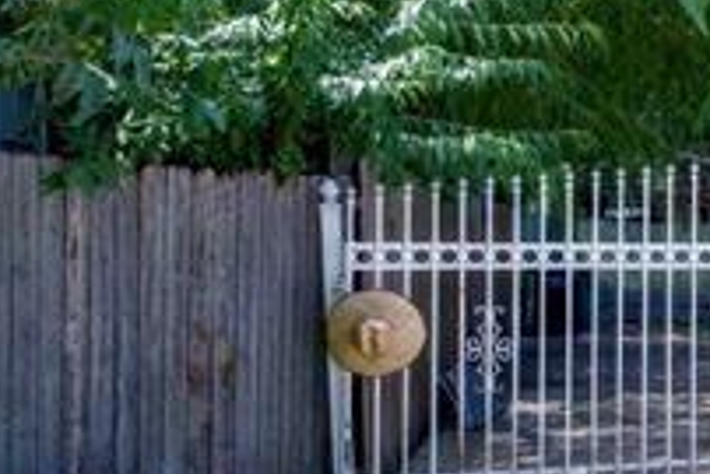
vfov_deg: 16.9
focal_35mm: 81
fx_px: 1599
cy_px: 249
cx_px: 1655
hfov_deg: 15.4
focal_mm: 16
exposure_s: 1/125
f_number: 8
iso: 100
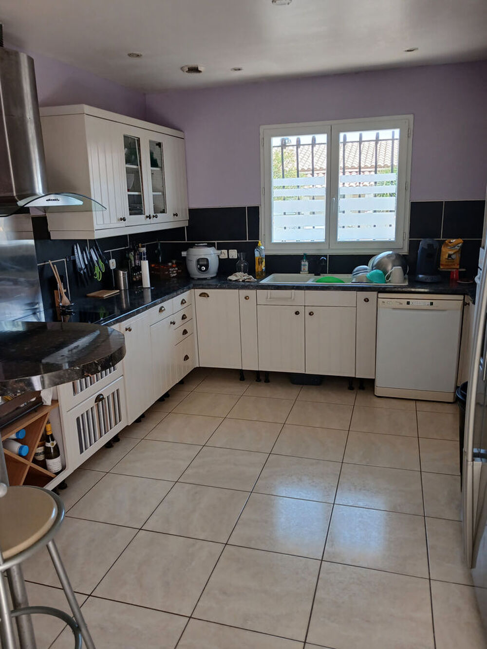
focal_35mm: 27
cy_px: 324
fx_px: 506
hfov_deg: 51.4
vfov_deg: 65.3
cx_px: 244
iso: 64
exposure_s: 1/50
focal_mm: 3.98
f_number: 1.8
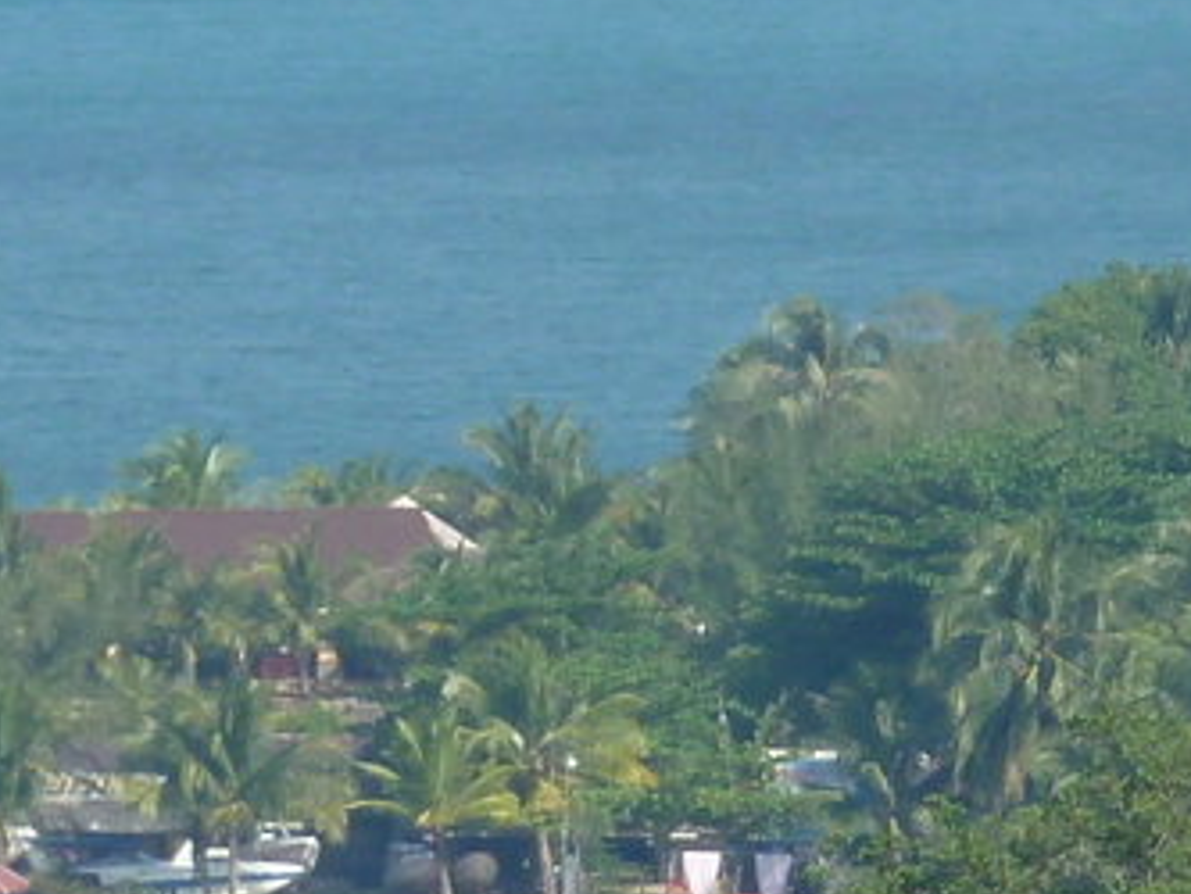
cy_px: 57
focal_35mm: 1081
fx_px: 37206
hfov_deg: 1.8
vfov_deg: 1.4
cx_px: 429
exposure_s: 1/400
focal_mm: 37
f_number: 4.6
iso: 80
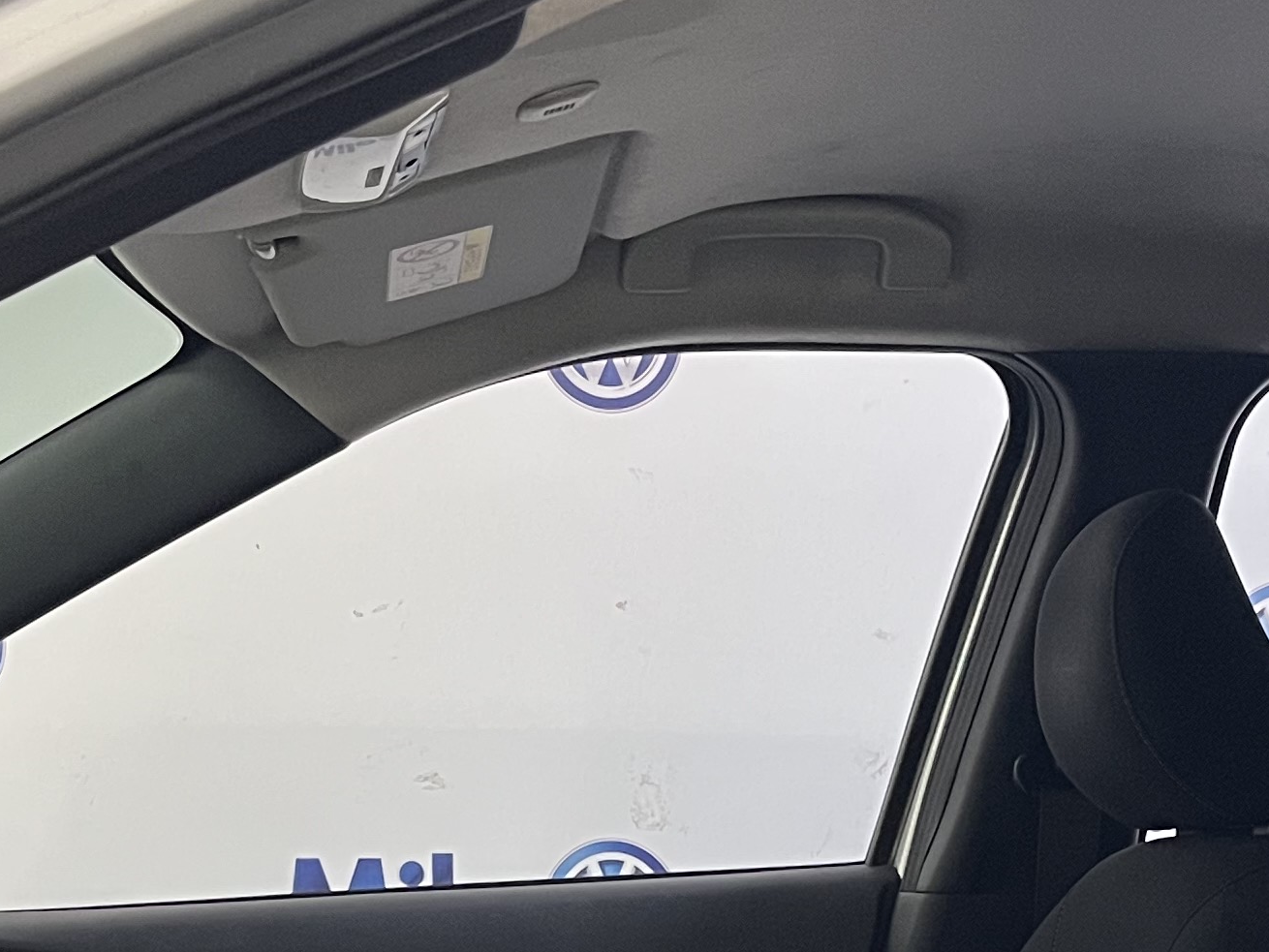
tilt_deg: -10.0
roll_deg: -0.2
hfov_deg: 24.4
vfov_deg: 17.1
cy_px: 1323
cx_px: 662
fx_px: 2933
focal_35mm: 80
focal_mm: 5.1
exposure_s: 1/60
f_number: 1.6
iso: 500
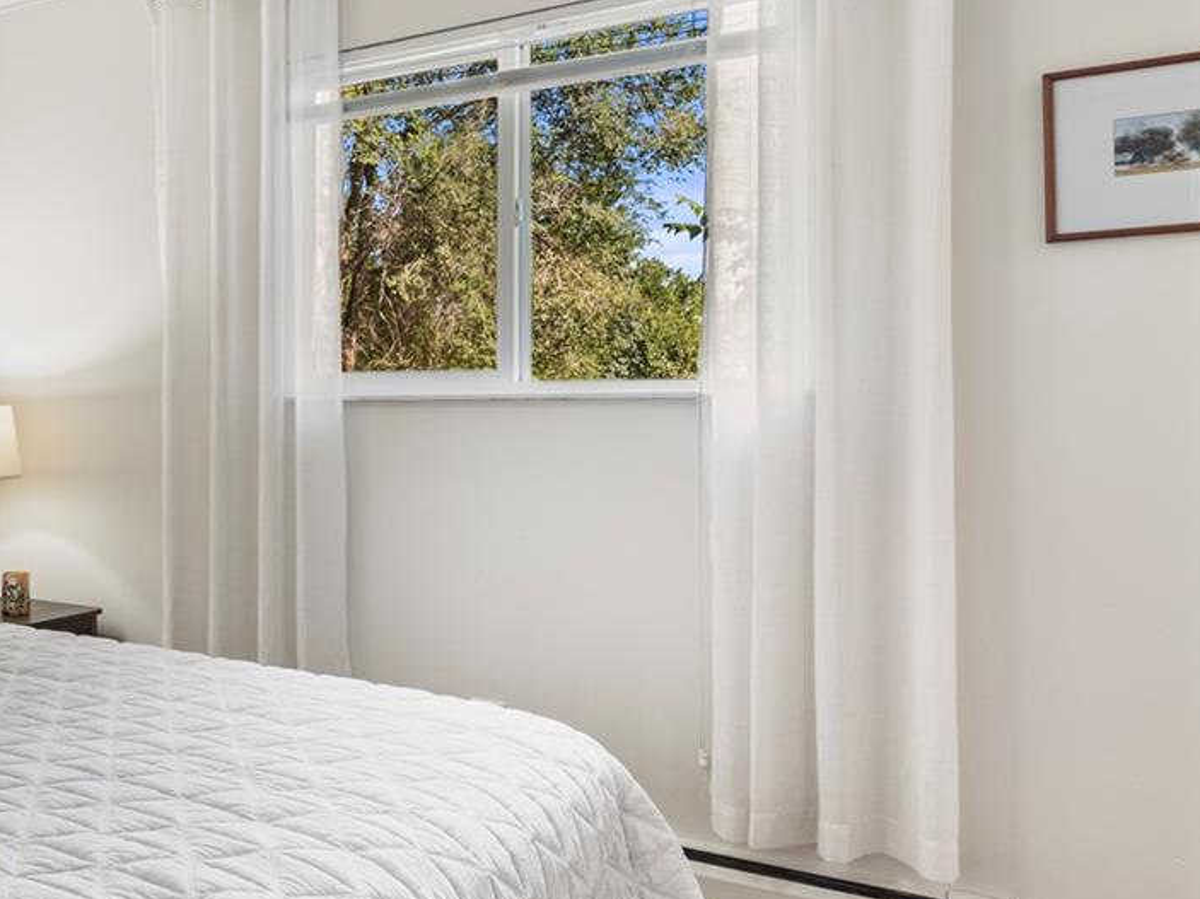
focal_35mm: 35
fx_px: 1213
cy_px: 415
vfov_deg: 40.7
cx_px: 24
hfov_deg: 45.2
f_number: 11
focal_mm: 16
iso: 250
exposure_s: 1/5
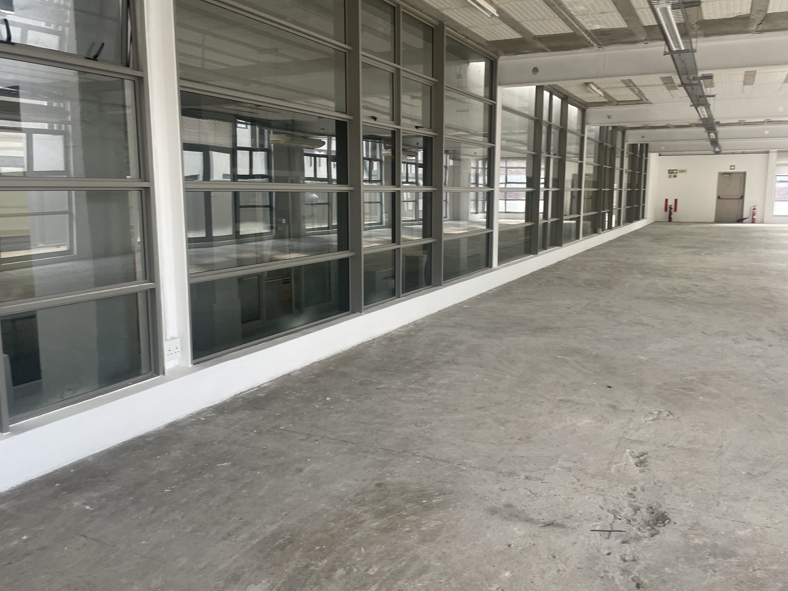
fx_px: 637
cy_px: 285
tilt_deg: -10.9
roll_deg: +0.1
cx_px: 412
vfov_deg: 49.7
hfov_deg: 63.4
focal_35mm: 28
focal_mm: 4.2
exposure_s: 1/121
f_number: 1.6
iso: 100
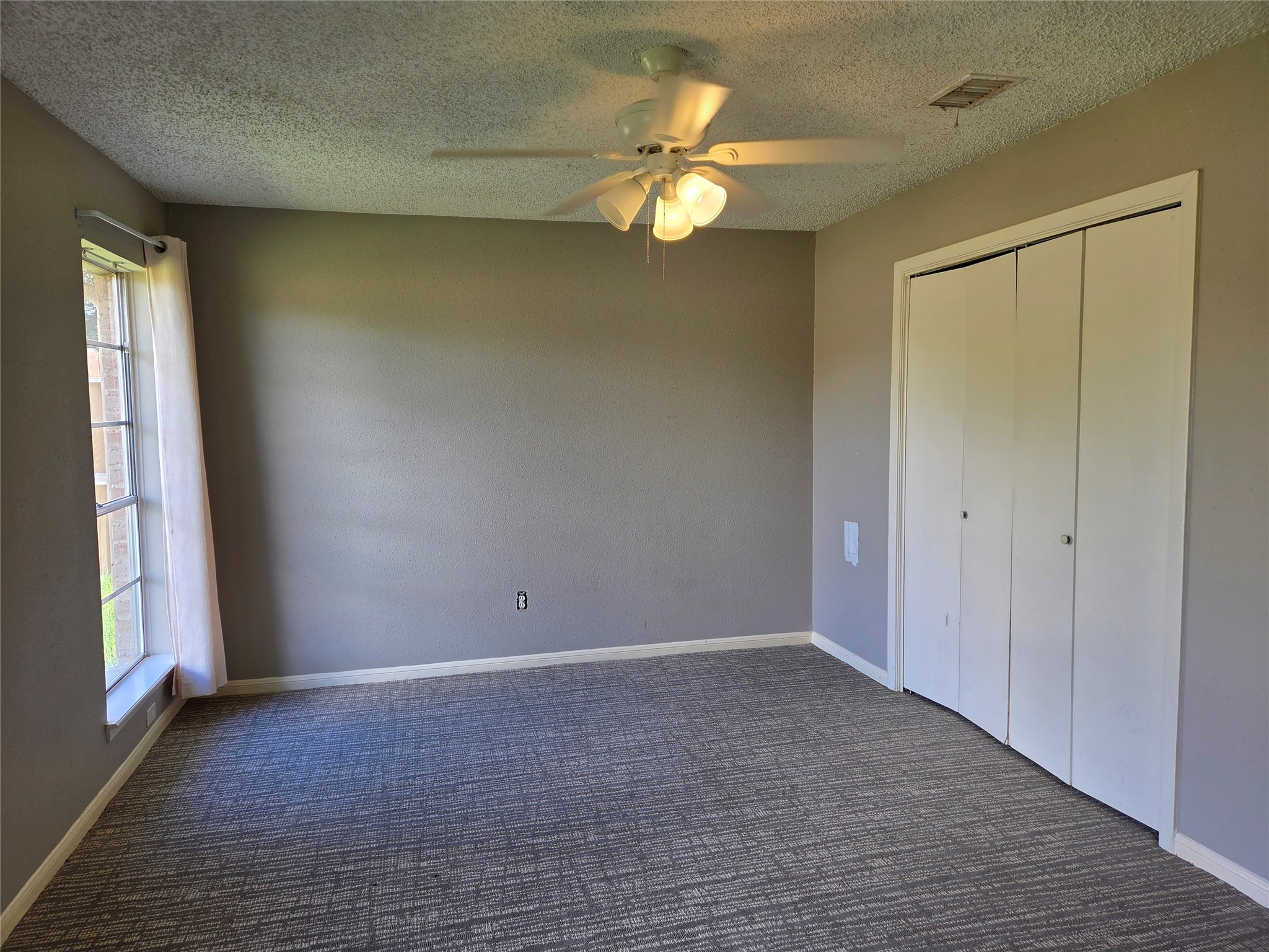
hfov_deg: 73.9
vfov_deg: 58.9
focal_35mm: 23
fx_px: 843
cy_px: 476
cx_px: 634
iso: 40
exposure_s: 1/120
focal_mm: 5.4
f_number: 1.8
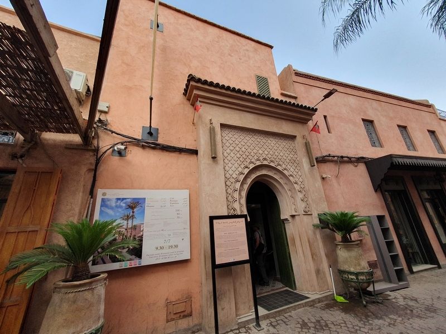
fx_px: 167
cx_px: 223
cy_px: 167
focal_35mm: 13
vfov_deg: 89.9
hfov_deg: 106.2
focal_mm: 1.8
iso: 50
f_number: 2.2
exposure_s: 1/268
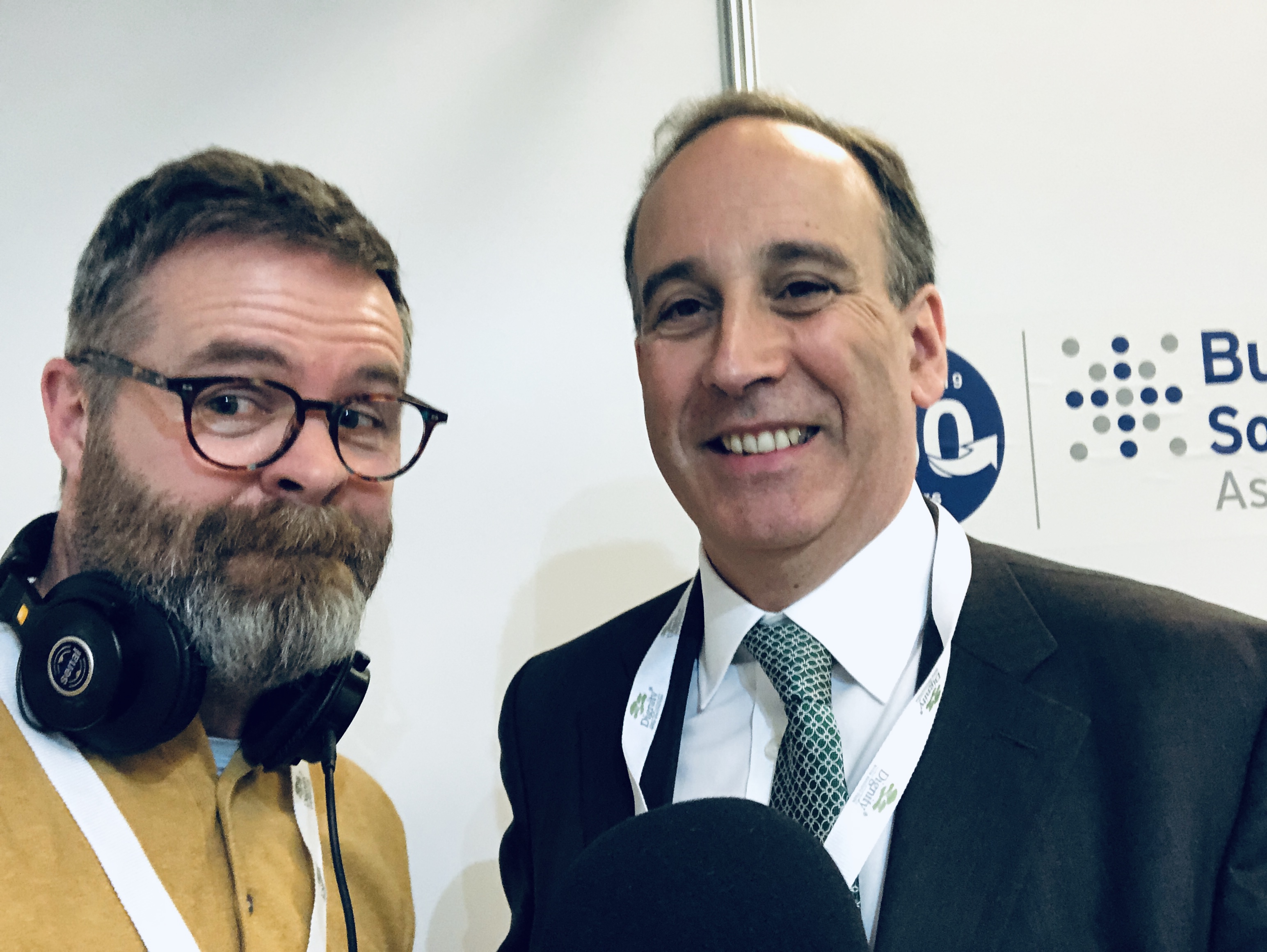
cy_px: 476
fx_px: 1172
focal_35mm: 32
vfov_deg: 44.2
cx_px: 634
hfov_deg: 56.8
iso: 320
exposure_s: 1/50
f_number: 2.2
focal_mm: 2.87
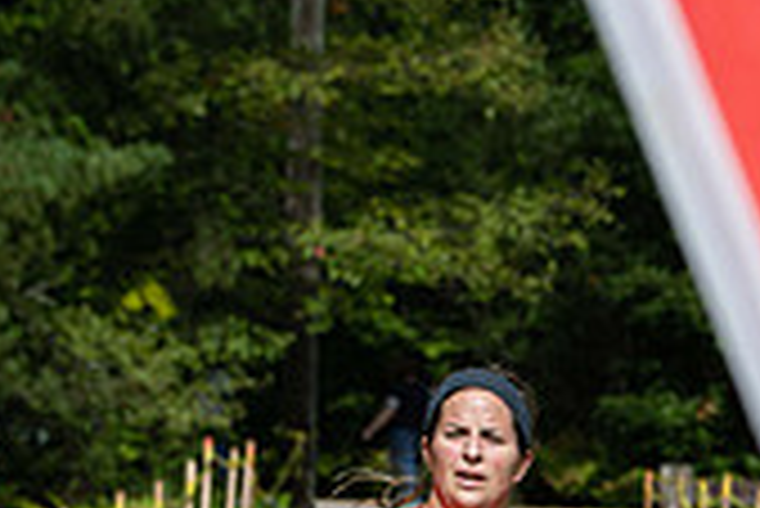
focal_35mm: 445
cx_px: 742
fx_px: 9402
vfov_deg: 3.1
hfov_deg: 4.6
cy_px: 847
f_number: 6.3
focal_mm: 130
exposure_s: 1/1250
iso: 200
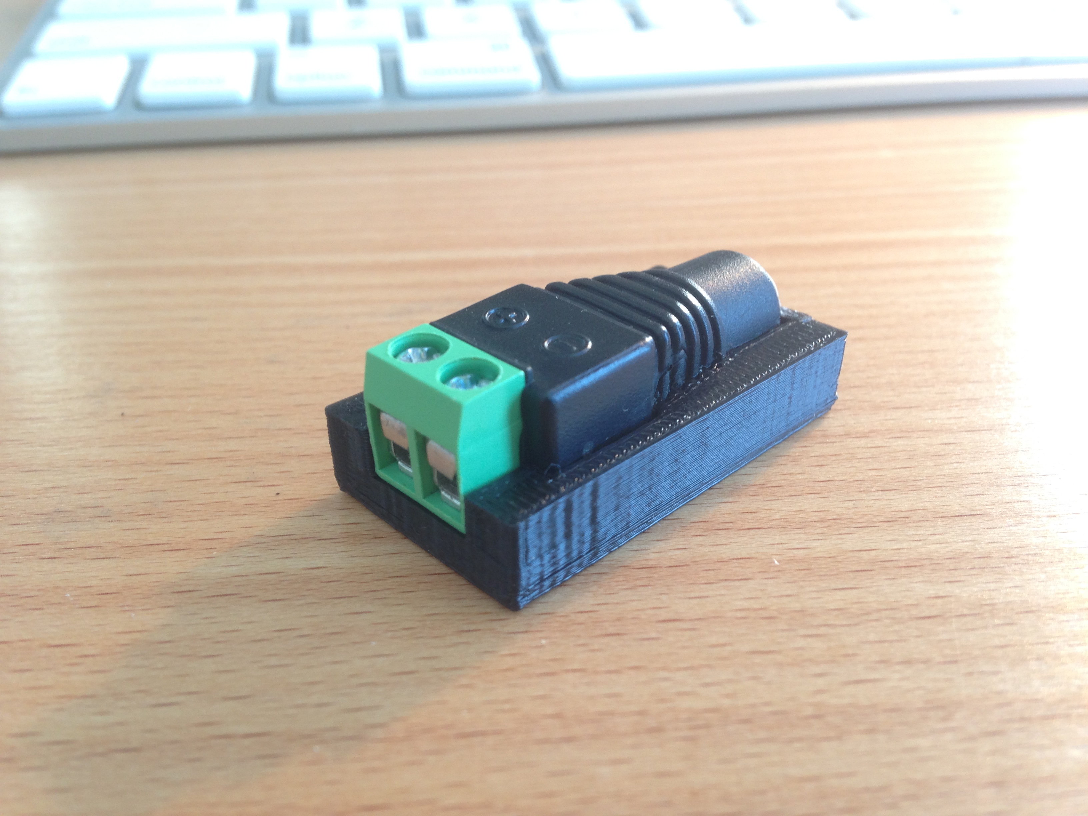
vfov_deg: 42.9
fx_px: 1037
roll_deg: -0.5
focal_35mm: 33
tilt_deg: -31.7
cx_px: 544
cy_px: 408
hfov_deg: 55.4
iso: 64
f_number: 2.4
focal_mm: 4.12
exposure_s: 1/20
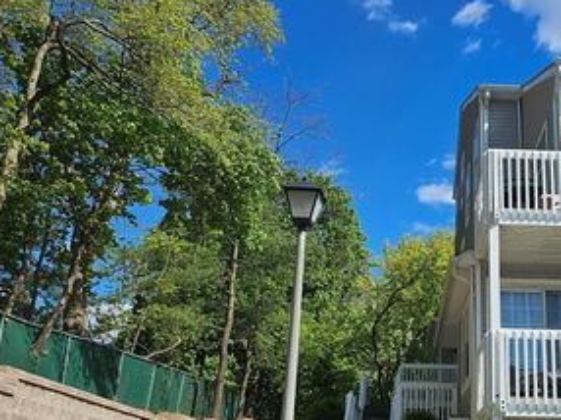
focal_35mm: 42
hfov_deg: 43.0
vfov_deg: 33.9
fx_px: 680
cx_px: 437
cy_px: 288
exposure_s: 1/4505
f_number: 1.8
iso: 50
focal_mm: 5
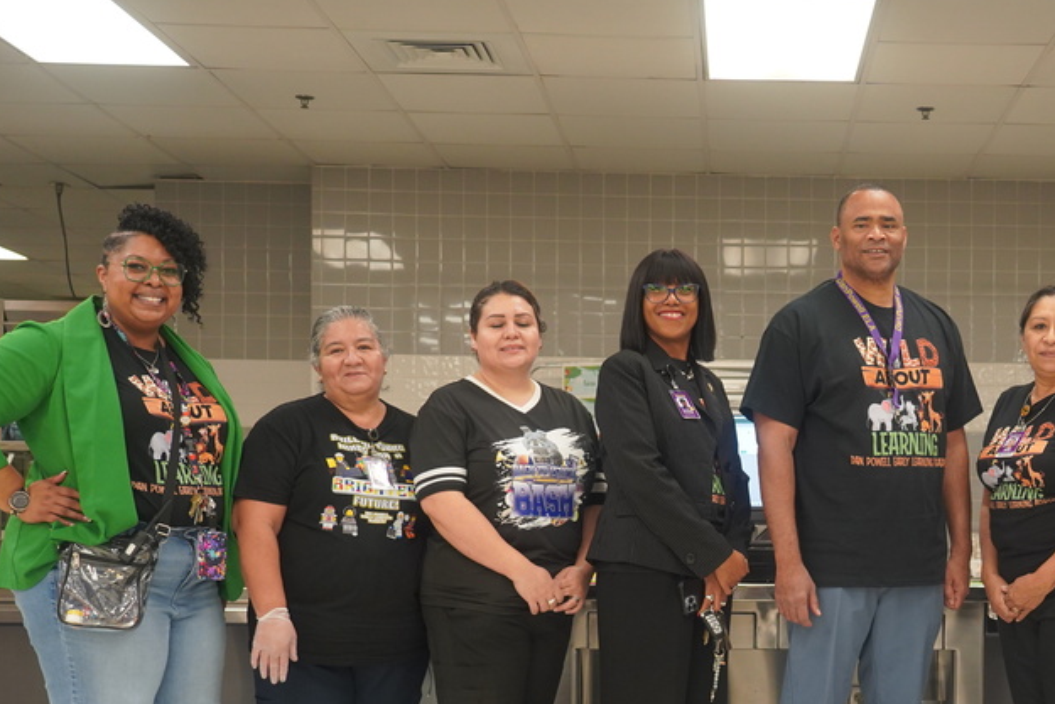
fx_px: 1729
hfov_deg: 33.1
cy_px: 541
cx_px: 829
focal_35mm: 59
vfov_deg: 22.8
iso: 2000
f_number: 4
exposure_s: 1/160
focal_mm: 36
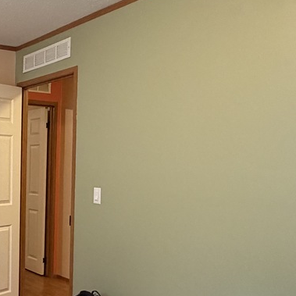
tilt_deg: -3.7
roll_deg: +1.0
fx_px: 455
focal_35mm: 47
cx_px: -23
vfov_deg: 35.7
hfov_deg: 32.2
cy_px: 200
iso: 400
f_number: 2.2
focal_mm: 2.22
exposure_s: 1/60
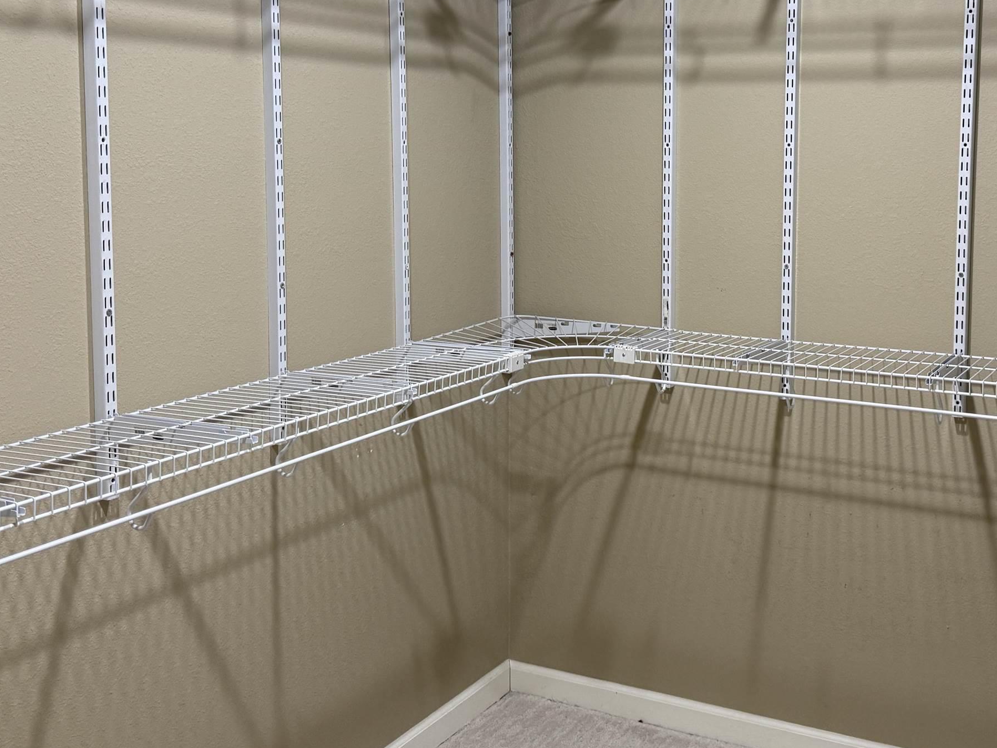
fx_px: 1181
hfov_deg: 45.3
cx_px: 635
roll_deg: -0.4
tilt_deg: -5.2
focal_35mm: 41
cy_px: 248
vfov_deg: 34.8
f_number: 1.78
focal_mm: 6.76
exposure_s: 1/60
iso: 160
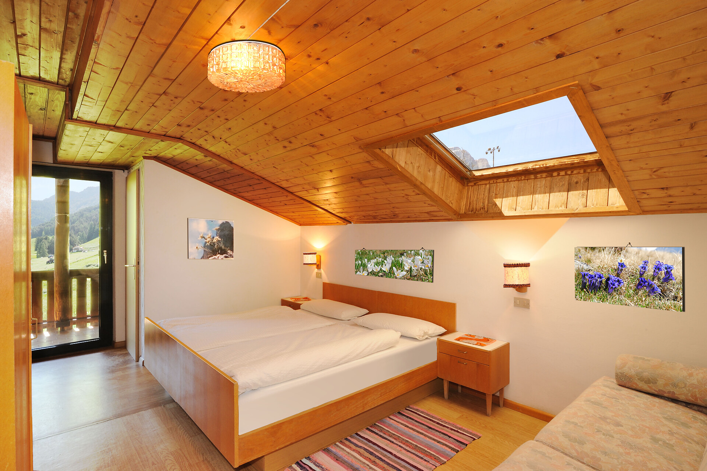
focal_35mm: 18
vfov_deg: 67.3
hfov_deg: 90.0
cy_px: 236
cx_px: 354
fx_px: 353
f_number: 22
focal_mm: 18
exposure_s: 1/2.5
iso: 400
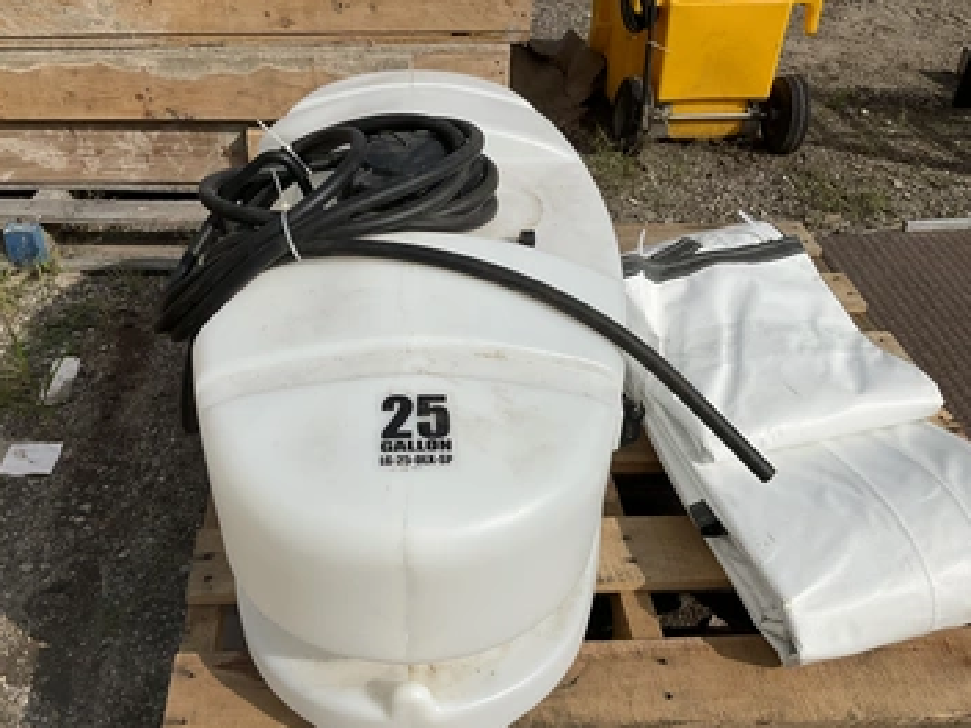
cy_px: 389
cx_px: 425
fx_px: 926
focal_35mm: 33
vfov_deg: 42.9
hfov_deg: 55.2
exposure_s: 1/6536
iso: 25
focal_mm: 3
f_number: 1.8
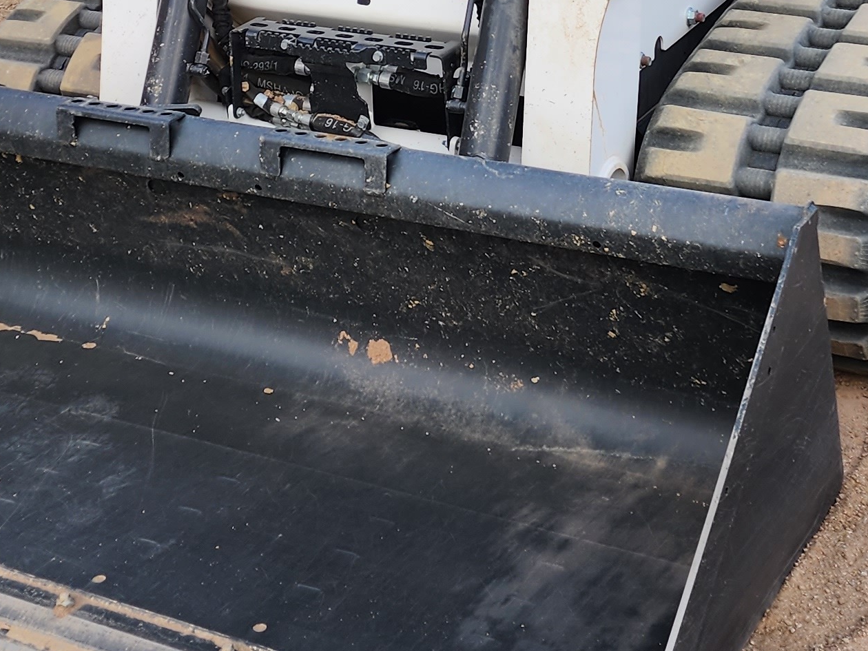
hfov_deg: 26.7
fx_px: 1830
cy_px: -76
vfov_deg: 19.3
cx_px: 475
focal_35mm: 73
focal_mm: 6.4
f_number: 1.8
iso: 16
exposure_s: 1/180
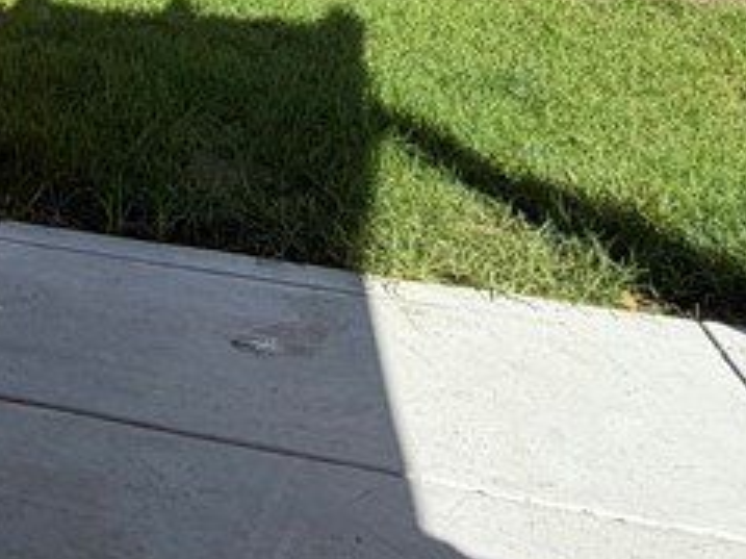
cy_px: -315
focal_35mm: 60
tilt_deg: -0.2
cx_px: -222
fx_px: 1292
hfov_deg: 27.1
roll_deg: +0.3
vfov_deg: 20.4
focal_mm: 2.22
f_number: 2.2
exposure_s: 1/770
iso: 32
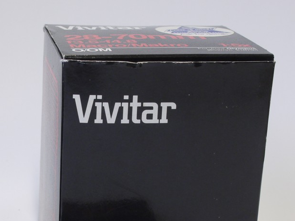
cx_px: 64
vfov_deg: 12.6
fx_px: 998
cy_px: 191
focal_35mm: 117
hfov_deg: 16.7
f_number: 7.1
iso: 400
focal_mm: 30
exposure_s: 1/30
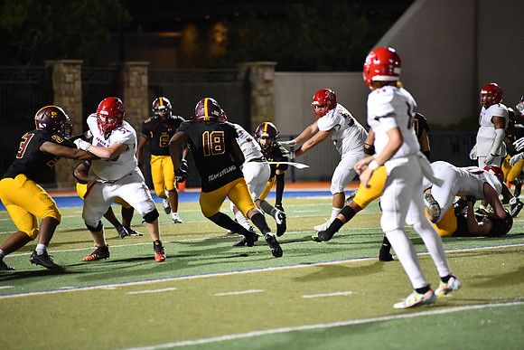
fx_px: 2912
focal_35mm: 200
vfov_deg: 6.9
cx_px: 262
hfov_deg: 10.3
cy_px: 175
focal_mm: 200
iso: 7200
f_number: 2.8
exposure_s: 1/1250
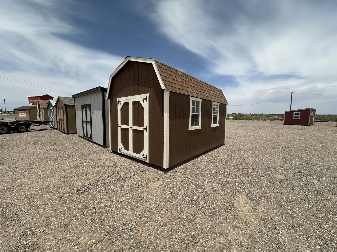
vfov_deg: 85.7
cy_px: 126
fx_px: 136
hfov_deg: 102.1
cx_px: 168
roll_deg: -0.8
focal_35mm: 14
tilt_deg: -4.0
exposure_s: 1/2817
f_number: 2.2
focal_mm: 2.22
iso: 50
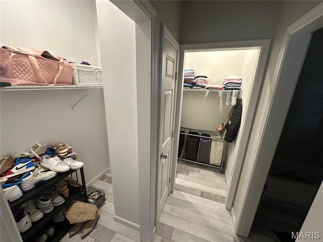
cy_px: 121
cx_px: 162
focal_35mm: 14
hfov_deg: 102.1
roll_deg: -2.2
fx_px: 131
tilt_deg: -16.4
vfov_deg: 85.7
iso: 200
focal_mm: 2.22
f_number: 2.2
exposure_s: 1/60
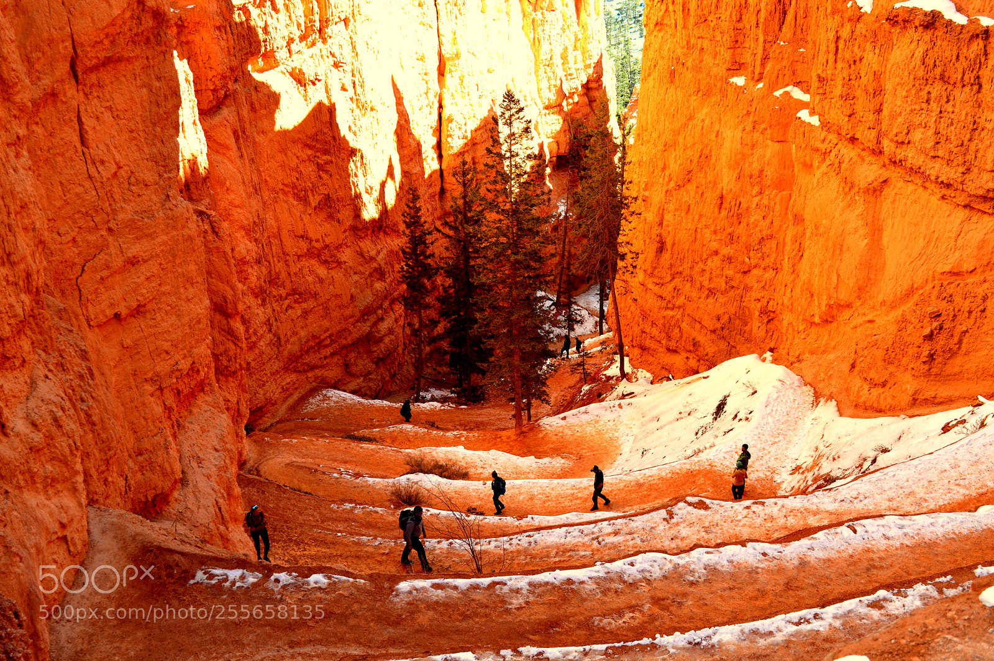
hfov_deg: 51.3
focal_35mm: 38
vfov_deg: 35.4
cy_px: 330
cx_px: 497
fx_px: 1035
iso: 200
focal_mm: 25
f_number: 7.1
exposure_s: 1/200
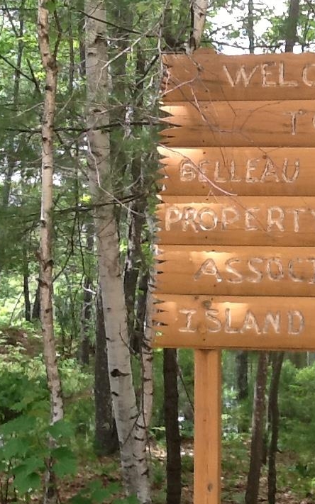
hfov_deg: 20.1
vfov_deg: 32.5
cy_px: 254
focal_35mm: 63
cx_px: 299
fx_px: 866
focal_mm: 2.03
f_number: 2.4
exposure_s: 1/188
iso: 40
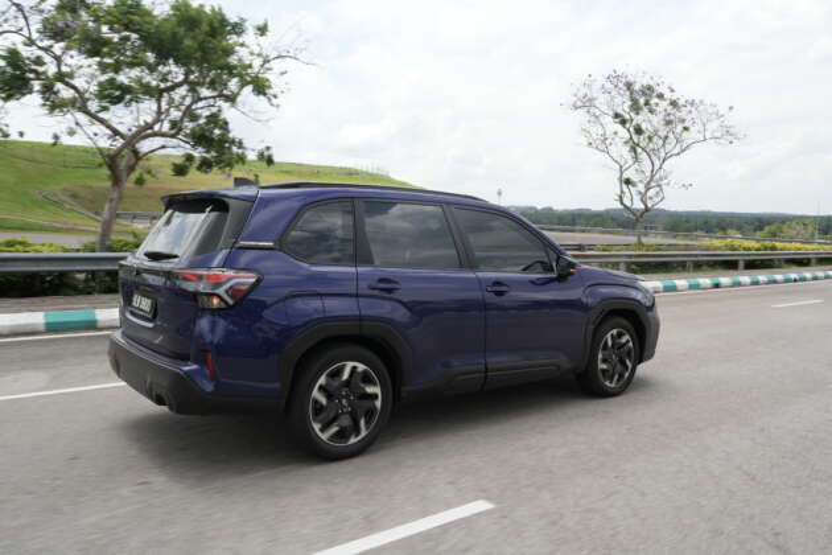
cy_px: 278
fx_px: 647
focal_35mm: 28
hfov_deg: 65.5
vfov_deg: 46.4
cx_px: 416
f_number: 8
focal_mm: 28
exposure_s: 1/160
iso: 100
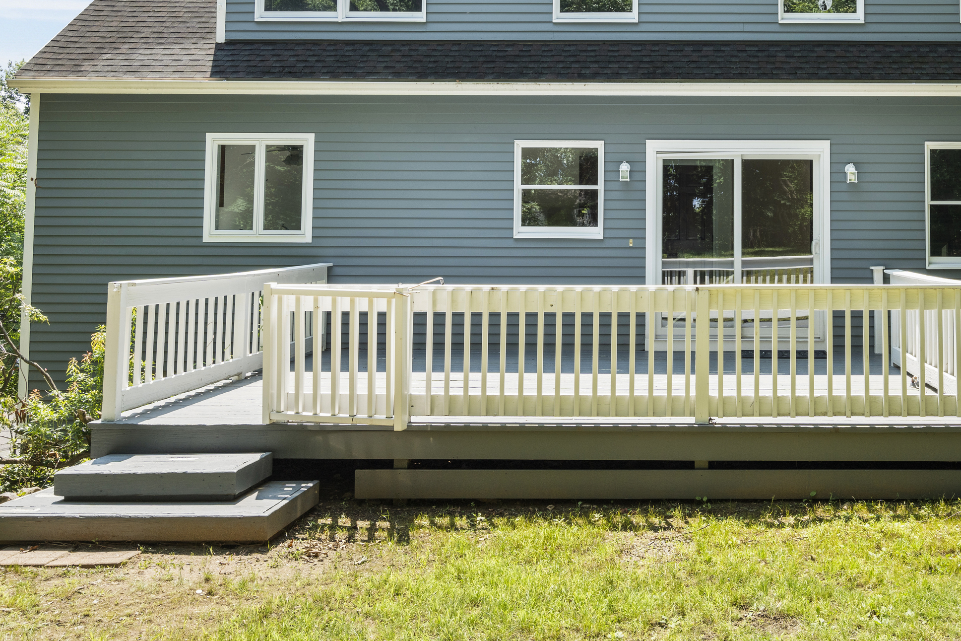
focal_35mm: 46
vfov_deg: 28.7
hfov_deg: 41.9
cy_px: 148
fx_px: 1228
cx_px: 673
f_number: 9
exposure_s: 1/20
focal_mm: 29
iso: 200
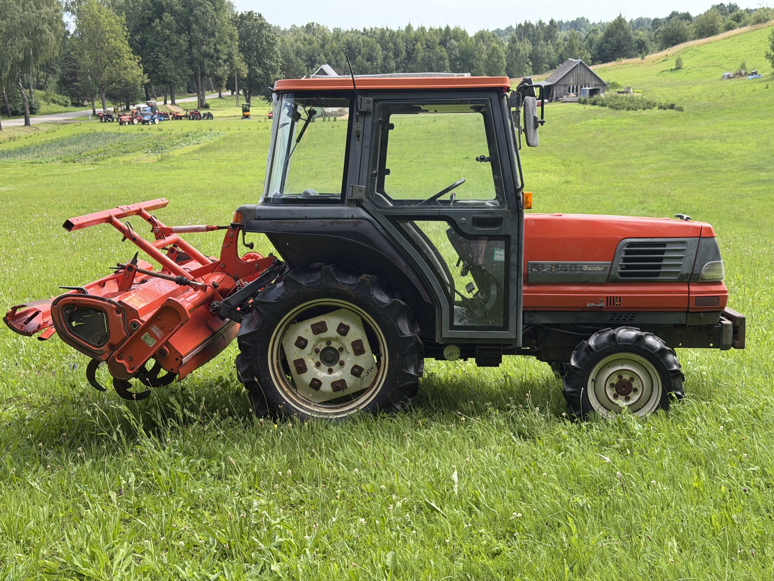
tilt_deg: -13.5
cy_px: 290
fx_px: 1073
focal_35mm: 48
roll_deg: +0.6
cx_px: 387
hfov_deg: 39.7
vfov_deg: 30.3
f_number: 1.78
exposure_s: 1/1456
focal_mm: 6.76
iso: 80
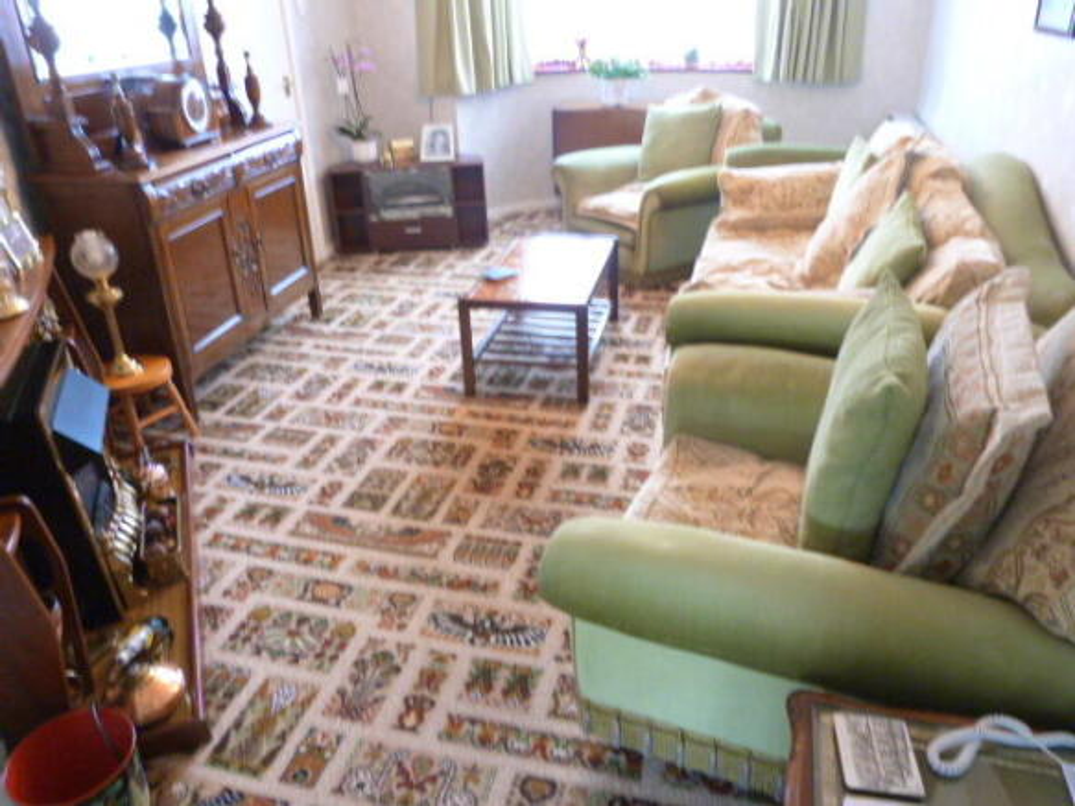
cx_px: 538
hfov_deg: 69.4
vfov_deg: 54.9
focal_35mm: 25
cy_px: 403
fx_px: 776
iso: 400
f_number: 2.8
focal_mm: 4.5
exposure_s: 1/20
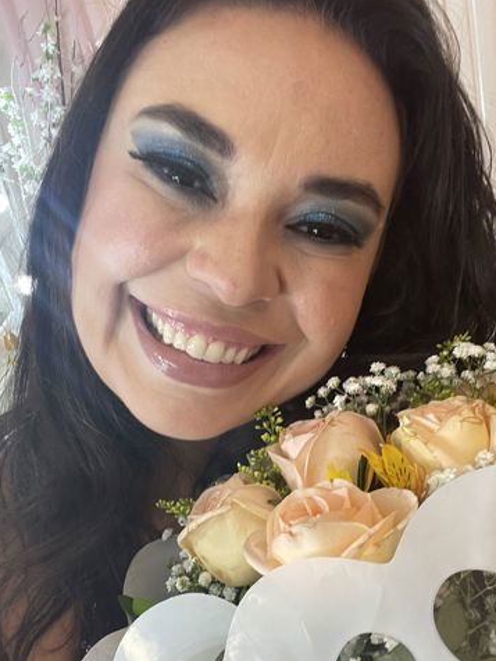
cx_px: 279
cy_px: 395
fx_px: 707
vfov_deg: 49.8
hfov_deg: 38.6
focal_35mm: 37
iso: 100
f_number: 2.2
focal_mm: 2.71
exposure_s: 1/60
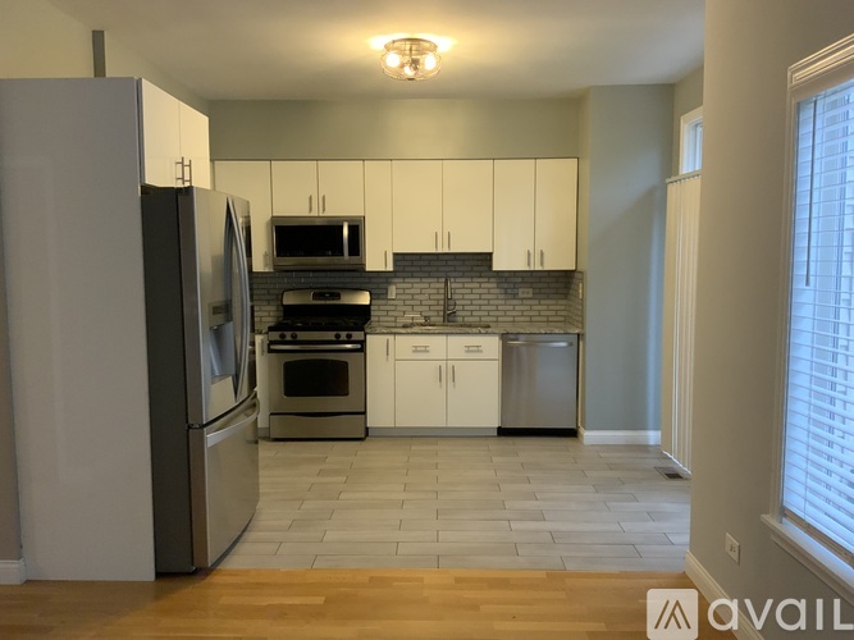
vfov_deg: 48.2
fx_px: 715
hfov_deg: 61.7
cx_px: 427
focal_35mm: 29
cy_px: 320
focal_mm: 3
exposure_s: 1/60
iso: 250
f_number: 1.8
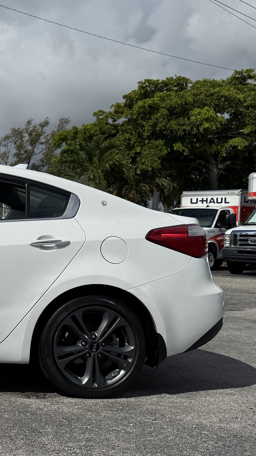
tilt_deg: -2.4
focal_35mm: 53
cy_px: 248
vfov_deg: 39.1
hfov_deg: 19.9
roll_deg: -1.2
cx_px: -117
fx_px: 640
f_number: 1.78
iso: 80
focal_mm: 6.76
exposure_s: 1/14286
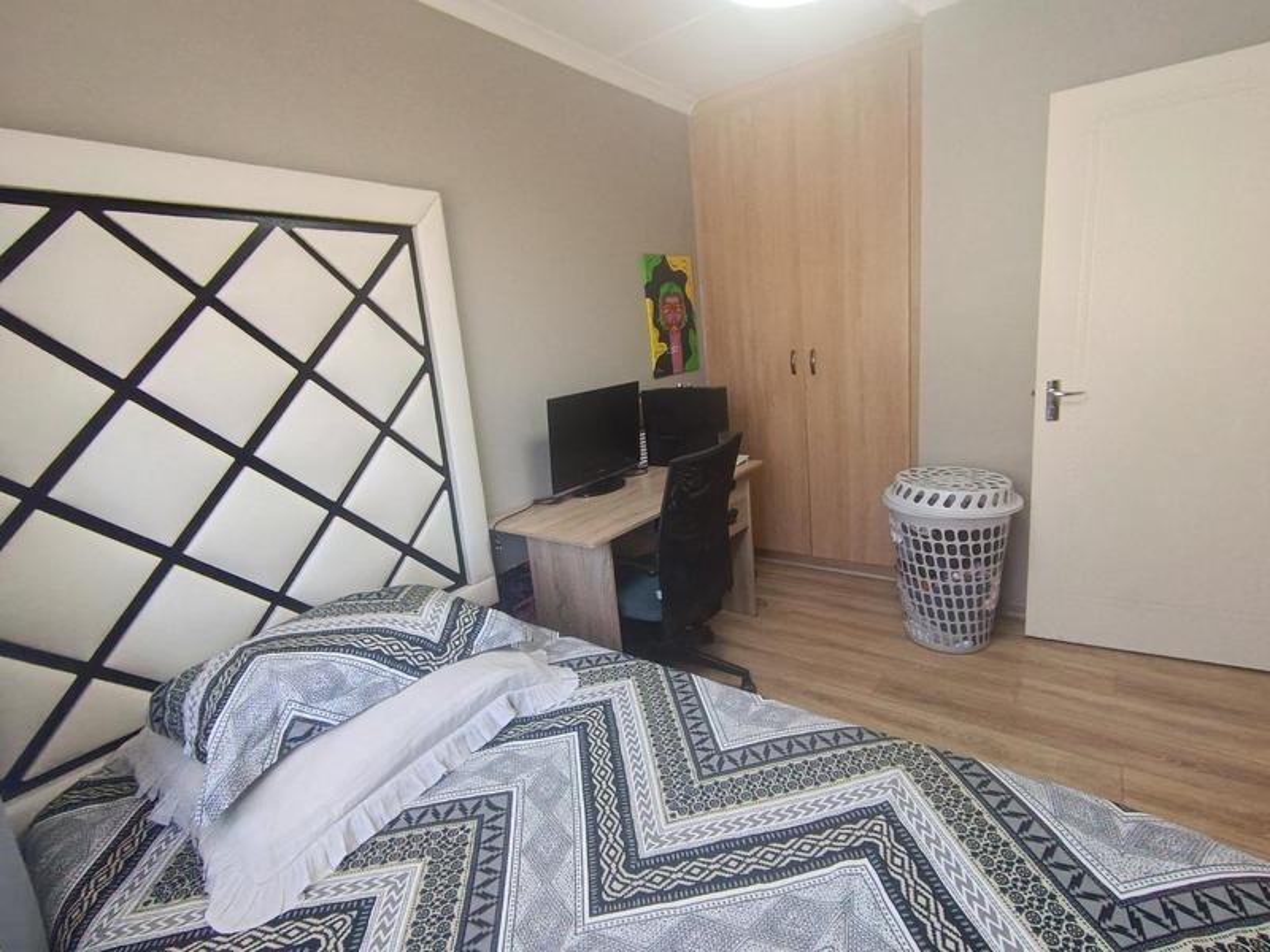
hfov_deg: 91.0
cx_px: 635
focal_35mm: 17
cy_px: 476
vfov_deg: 74.7
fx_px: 624
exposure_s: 1/50
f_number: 2.2
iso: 698
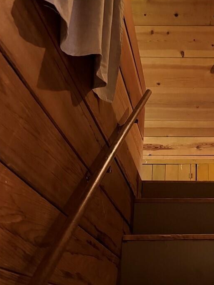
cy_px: 186
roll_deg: +0.1
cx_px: 204
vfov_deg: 37.8
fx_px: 412
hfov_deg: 27.7
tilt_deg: +19.1
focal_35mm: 50
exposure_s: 1/30
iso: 1000
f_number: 1.78
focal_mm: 6.76
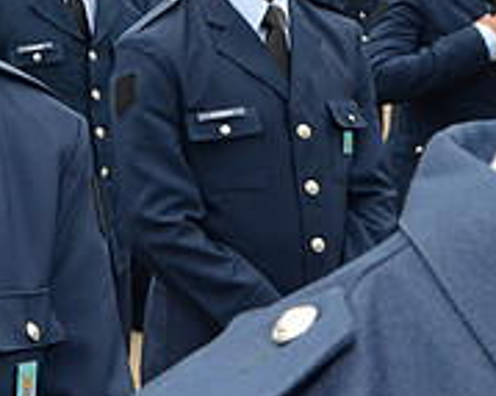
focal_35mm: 91
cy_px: 100
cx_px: -183
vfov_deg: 16.8
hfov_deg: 19.2
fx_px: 1335
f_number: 9
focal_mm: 20
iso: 320
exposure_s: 1/250
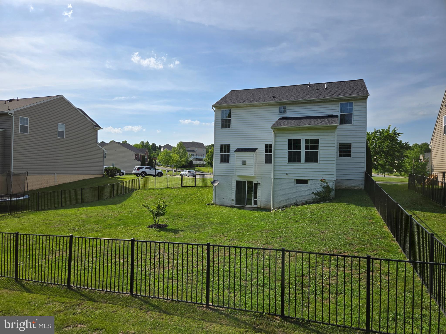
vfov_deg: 58.9
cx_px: 223
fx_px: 296
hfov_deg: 73.9
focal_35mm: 23
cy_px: 167
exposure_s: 1/3075
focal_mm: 5.4
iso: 25
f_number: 1.8
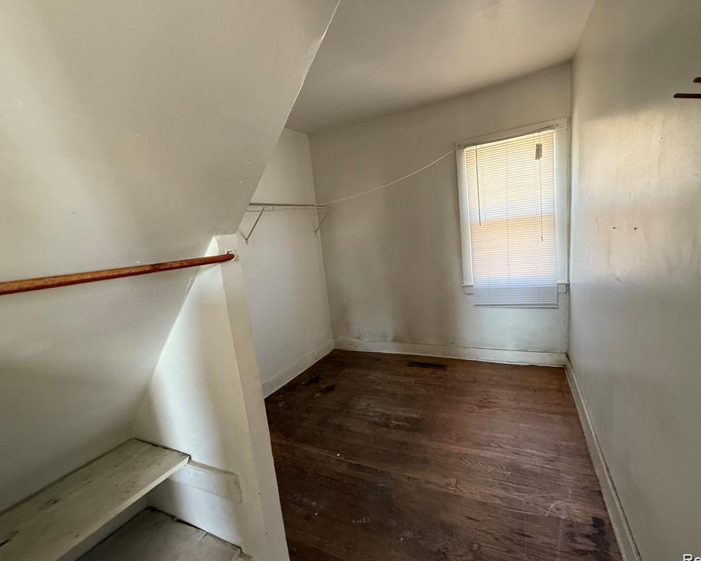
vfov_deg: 84.0
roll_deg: +5.4
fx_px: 311
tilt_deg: -6.5
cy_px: 284
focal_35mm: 15
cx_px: 374
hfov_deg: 96.7
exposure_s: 1/60
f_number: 2.2
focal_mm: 2.22
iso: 400
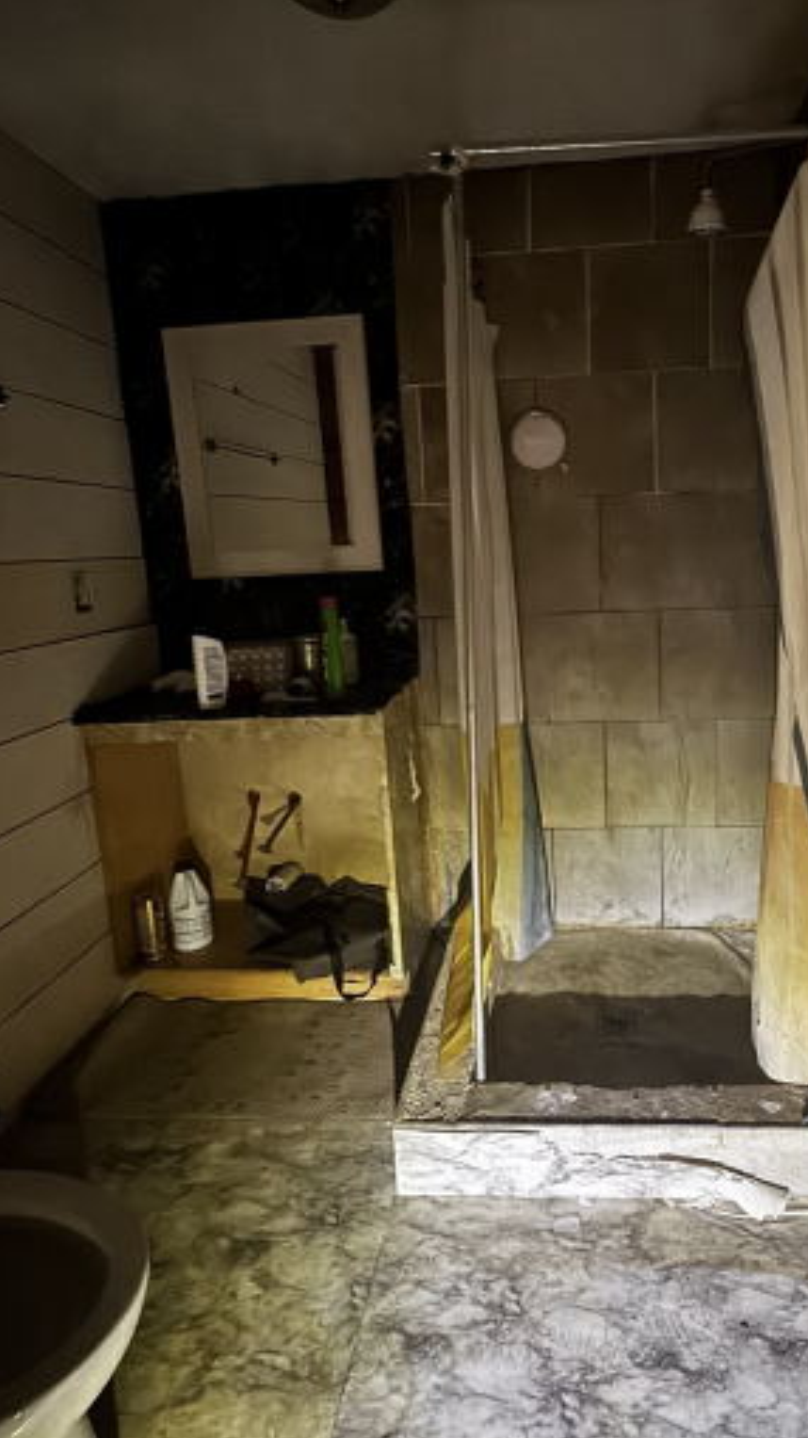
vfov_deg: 86.5
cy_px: 662
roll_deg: +3.2
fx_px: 762
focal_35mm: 20
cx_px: 514
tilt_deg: -9.5
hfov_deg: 55.1
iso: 1000
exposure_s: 1/12
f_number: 2.2
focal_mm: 2.22
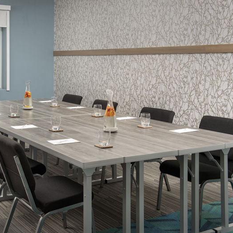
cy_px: 117
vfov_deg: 32.8
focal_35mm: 52
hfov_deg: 32.5
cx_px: 74
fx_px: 396
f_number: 11
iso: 400
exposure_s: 1/125
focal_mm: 40
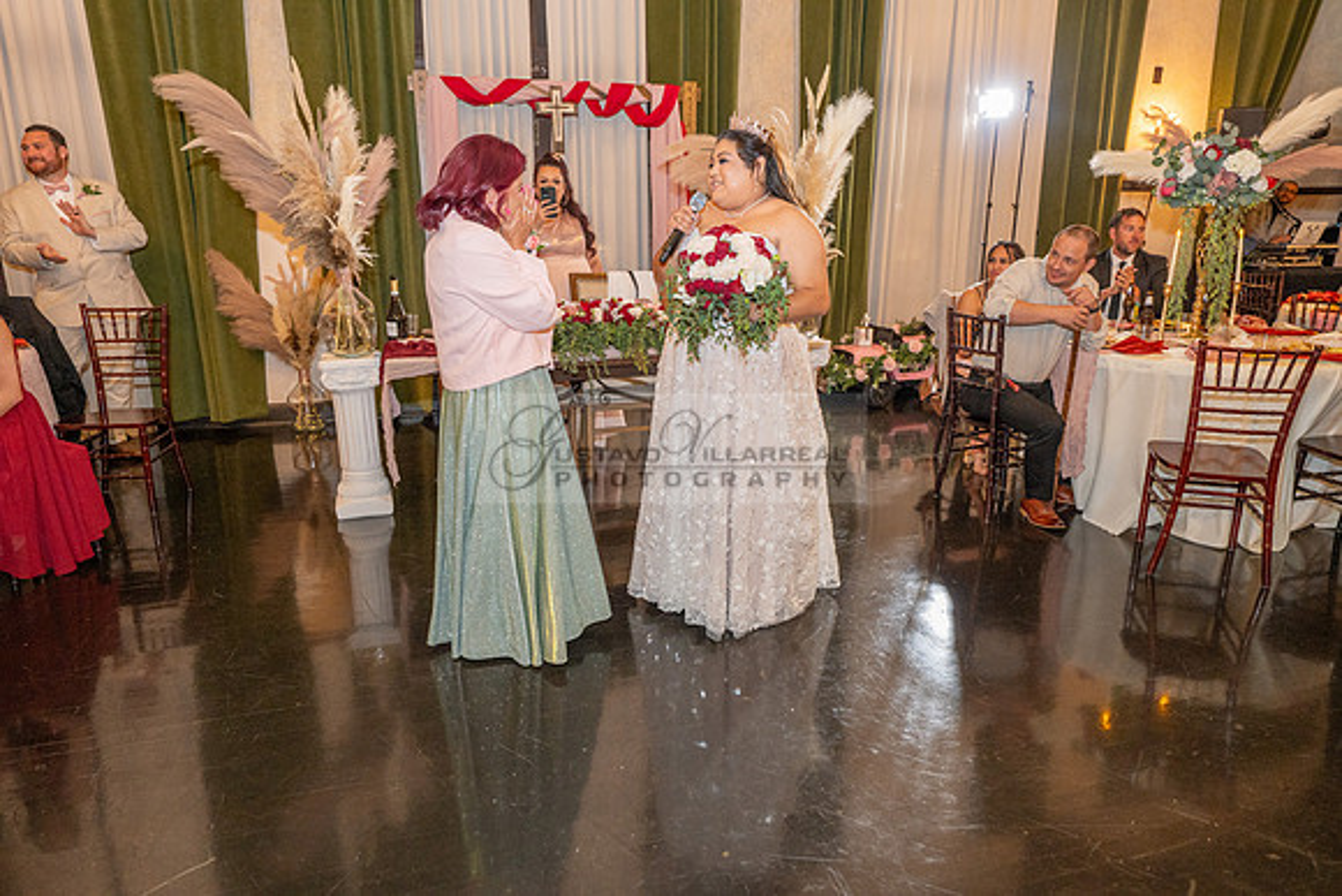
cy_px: 448
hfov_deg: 73.7
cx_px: 671
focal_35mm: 24
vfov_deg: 53.2
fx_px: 895
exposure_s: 1/200
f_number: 2.8
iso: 1600
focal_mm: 24
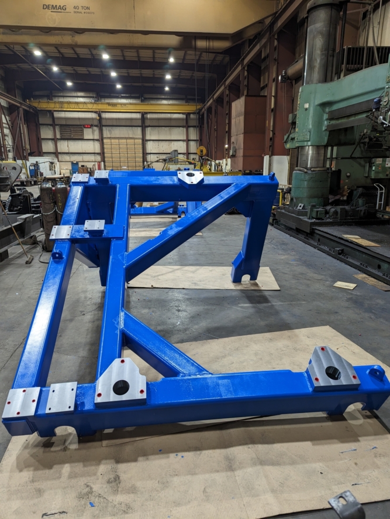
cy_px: 260
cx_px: 195
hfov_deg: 56.9
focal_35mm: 24
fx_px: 360
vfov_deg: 71.5
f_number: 1.85
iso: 314
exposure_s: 1/60
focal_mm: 6.81
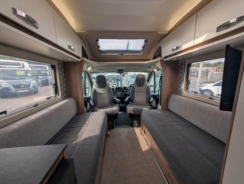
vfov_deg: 94.6
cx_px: 122
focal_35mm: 12
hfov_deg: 110.5
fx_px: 85
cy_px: 92
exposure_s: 1/563
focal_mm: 2.02
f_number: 1.7
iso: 50
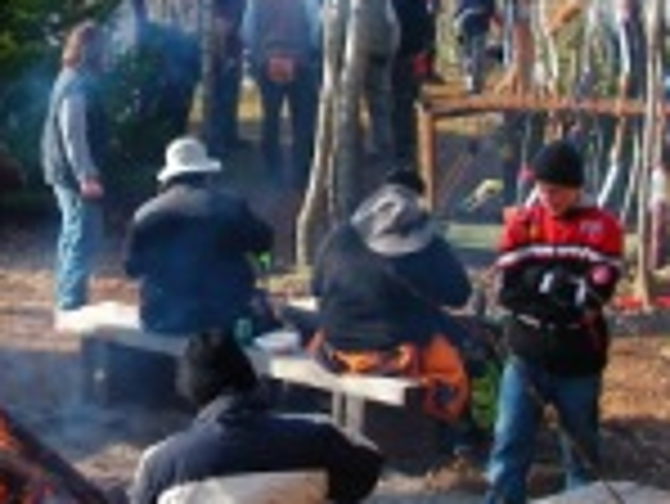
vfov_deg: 13.0
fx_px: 2208
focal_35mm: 114
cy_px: 189
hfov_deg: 17.1
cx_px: 126
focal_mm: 6.3
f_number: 3.3
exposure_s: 1/125
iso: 64
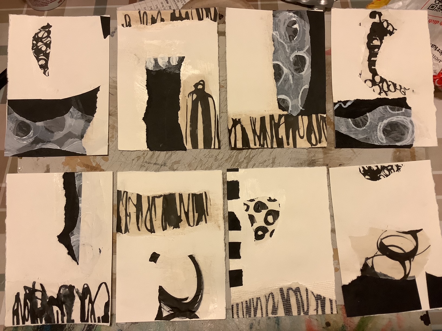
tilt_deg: -63.8
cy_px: 166
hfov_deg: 58.4
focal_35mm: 31
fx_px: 396
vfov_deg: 45.4
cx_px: 221
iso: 200
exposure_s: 1/50
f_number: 2.4
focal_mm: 3.3
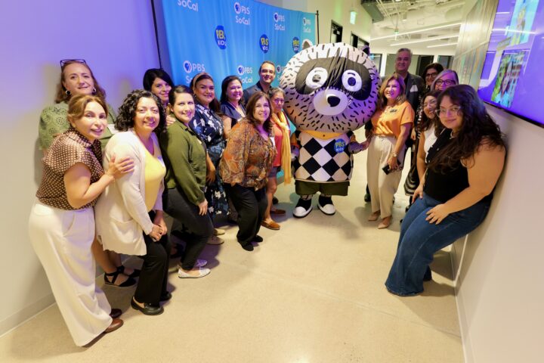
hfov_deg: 90.0
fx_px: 272
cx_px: 272
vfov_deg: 67.4
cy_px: 182
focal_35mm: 18
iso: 2000
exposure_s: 1/60
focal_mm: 18
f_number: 3.2
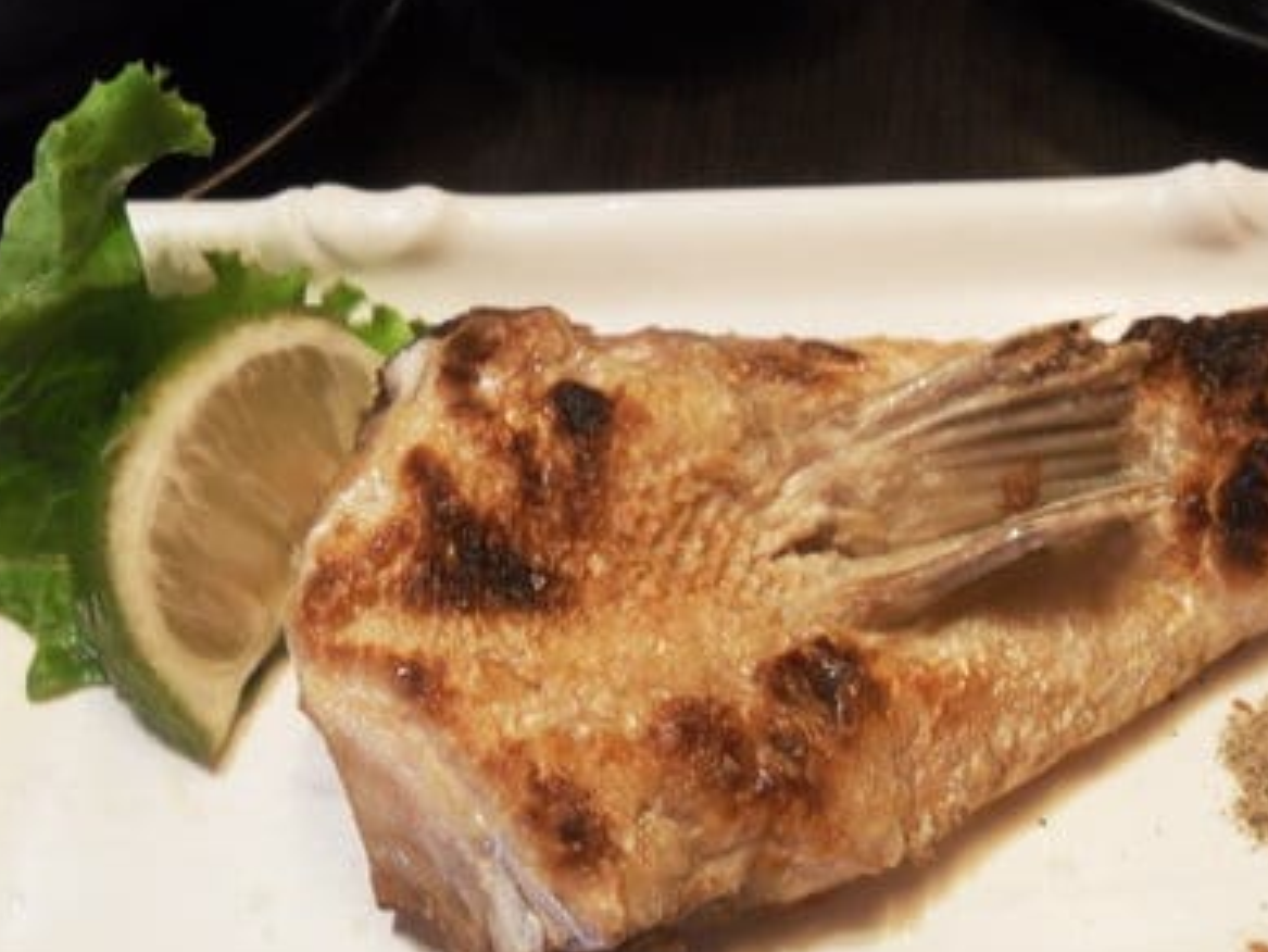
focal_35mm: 45
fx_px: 1649
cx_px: 763
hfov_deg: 41.9
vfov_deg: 32.1
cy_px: 592
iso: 200
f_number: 2.8
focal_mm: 6.2
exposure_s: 1/15
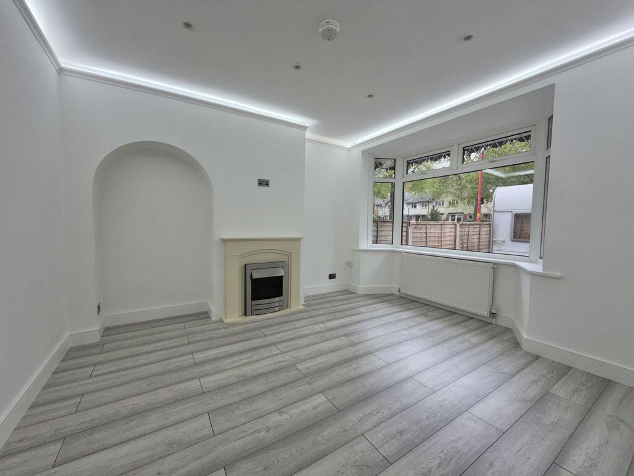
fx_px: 256
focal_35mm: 14
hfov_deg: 102.1
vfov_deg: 85.7
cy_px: 238
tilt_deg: -2.8
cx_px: 317
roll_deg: -0.1
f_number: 2.2
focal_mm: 2.22
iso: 64
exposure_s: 1/100
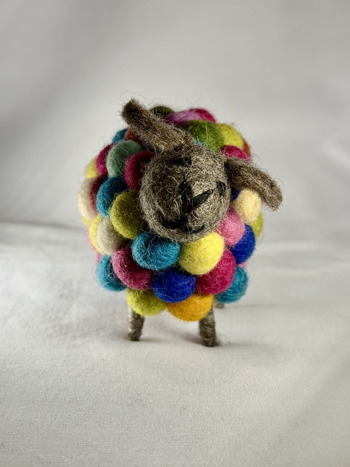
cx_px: 175
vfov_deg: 39.7
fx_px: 647
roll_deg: +1.6
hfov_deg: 30.3
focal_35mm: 48
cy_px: 234
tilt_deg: -13.6
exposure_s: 1/120
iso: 64
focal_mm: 6.76
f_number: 1.78
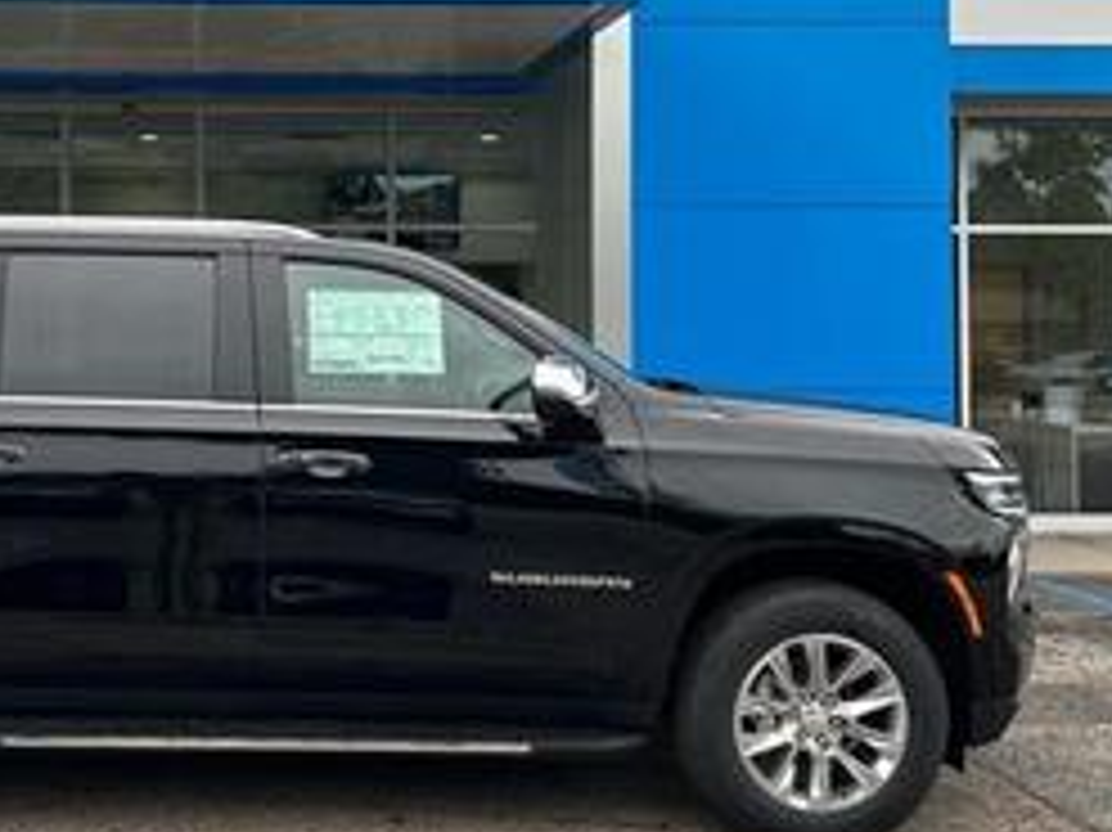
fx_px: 1702
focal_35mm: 53
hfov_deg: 35.2
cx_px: 248
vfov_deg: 27.3
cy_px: 270
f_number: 1.5
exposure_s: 1/323
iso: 50
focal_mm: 5.7
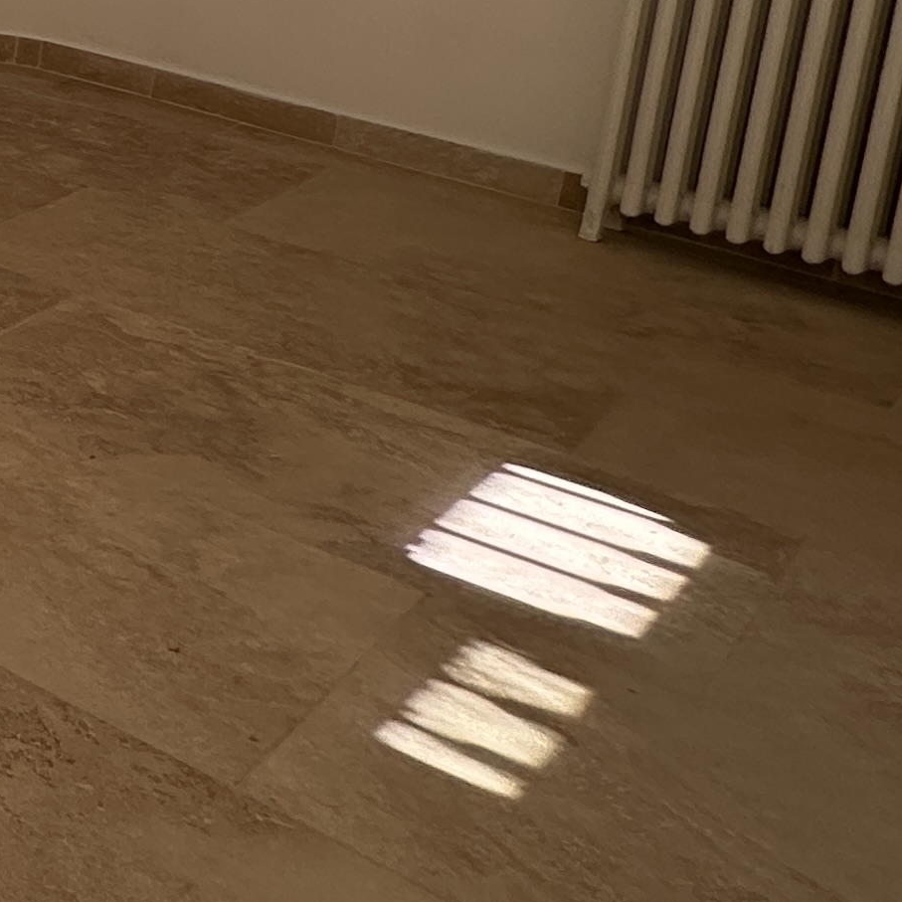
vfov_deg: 27.8
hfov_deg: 18.3
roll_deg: -0.7
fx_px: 1621
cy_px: -134
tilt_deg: -9.9
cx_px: -959
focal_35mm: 55
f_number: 2.2
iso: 40
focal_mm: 2.22
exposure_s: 1/284
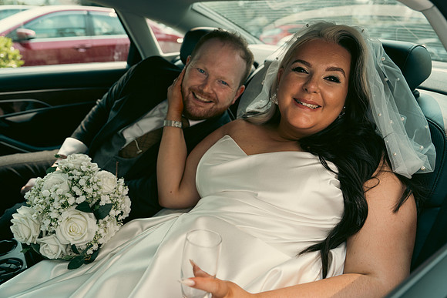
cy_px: 149
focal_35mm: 28
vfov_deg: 46.4
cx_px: 224
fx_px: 348
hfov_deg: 65.5
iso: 250
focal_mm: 28
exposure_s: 1/500
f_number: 3.5
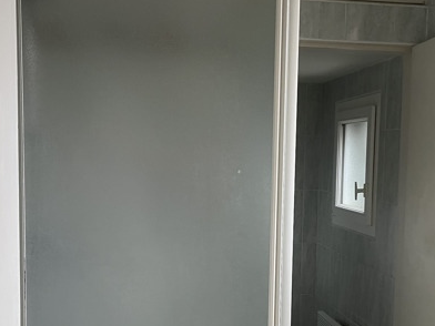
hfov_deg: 36.1
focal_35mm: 53
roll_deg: -1.3
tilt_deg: -3.6
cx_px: 256
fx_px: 666
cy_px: 231
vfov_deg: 27.3
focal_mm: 5.1
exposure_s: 1/50
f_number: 1.6
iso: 100
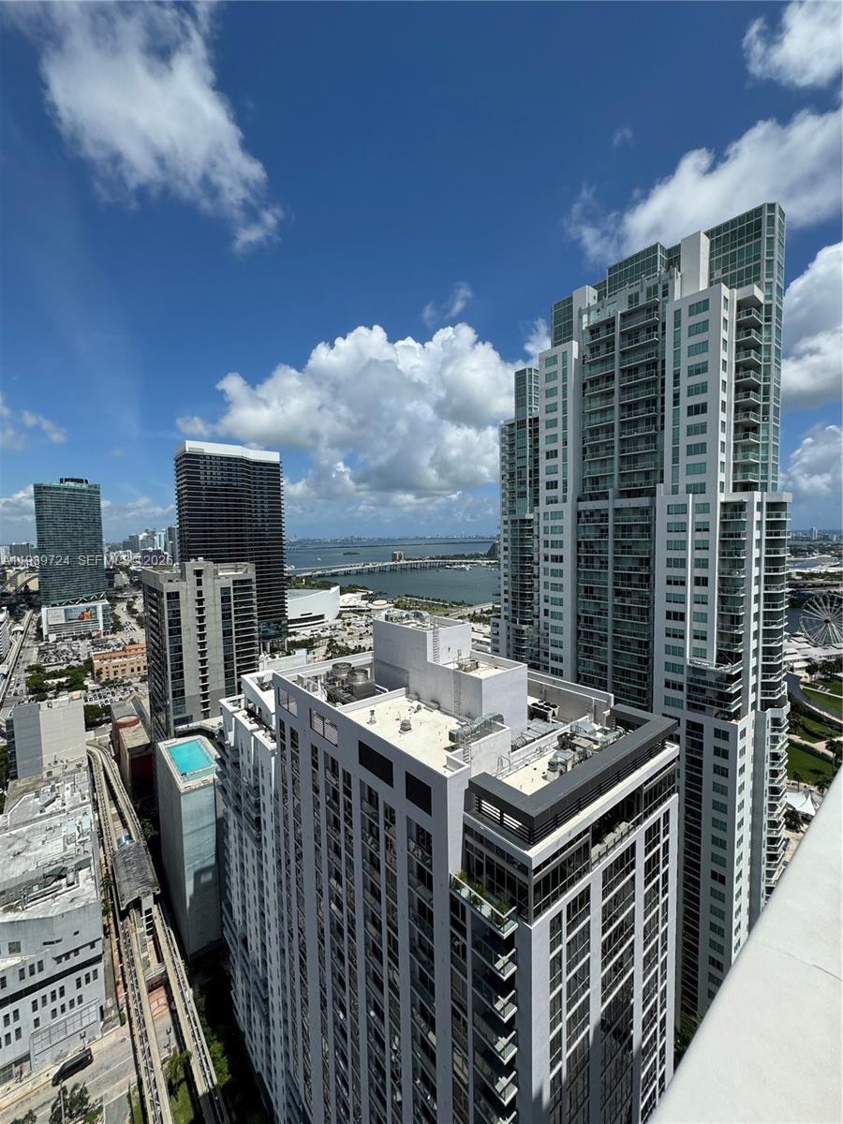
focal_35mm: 14
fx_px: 455
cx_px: 422
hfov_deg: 85.7
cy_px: 562
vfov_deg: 102.1
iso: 50
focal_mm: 2.22
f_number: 2.2
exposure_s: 1/4630
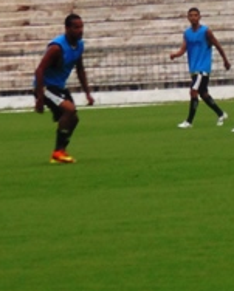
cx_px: 347
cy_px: -33
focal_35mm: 594
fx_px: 5130
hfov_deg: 2.6
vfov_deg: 3.2
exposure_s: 1/60
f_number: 5.1
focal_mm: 32.1
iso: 80
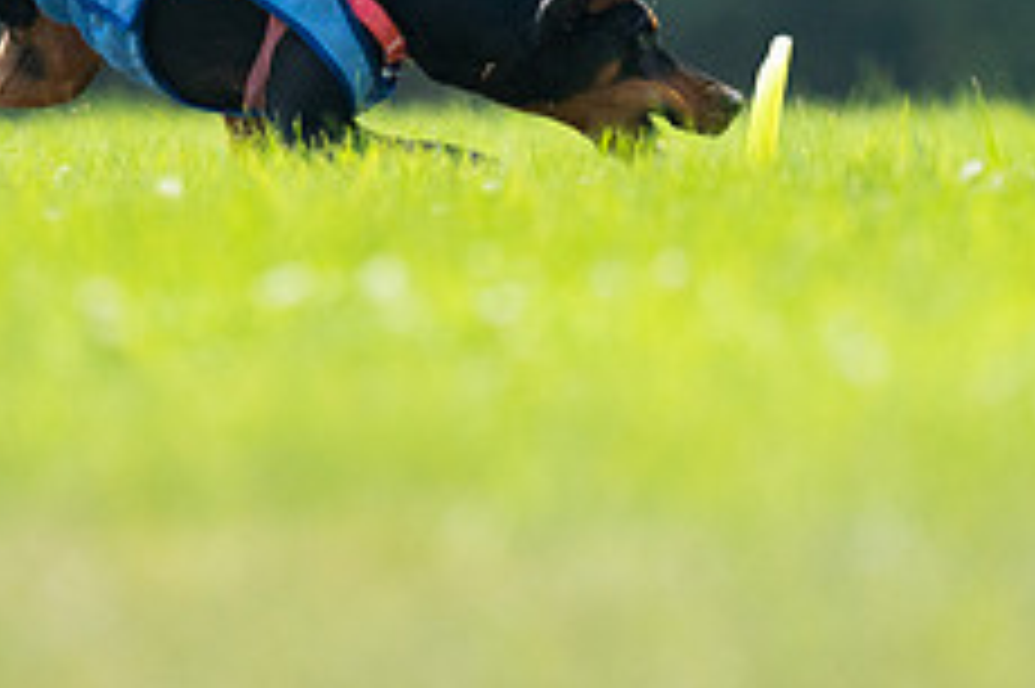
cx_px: 405
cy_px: -164
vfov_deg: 0.9
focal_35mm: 1513
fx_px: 43466
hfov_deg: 1.4
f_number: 6.3
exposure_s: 1/4000
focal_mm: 600
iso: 3200
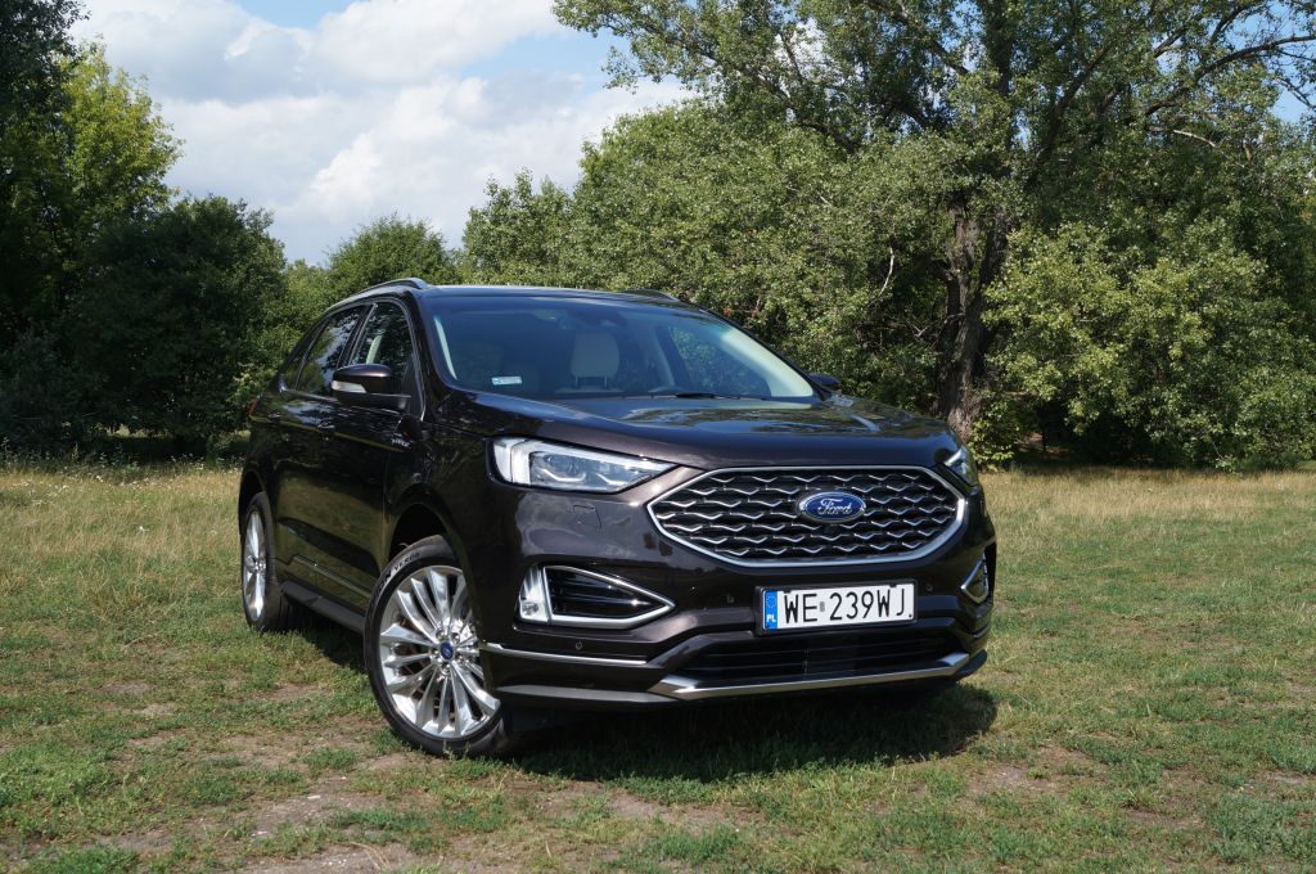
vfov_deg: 34.1
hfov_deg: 49.6
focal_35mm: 39
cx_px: 658
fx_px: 1424
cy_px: 437
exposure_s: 1/250
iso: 100
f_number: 8
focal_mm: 26
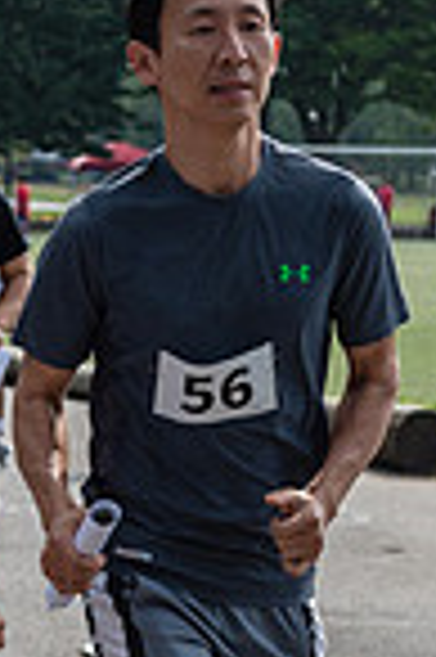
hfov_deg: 5.7
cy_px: 558
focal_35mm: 238
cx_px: -110
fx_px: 4334
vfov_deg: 8.6
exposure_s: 1/1000
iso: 200
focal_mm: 56
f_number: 4
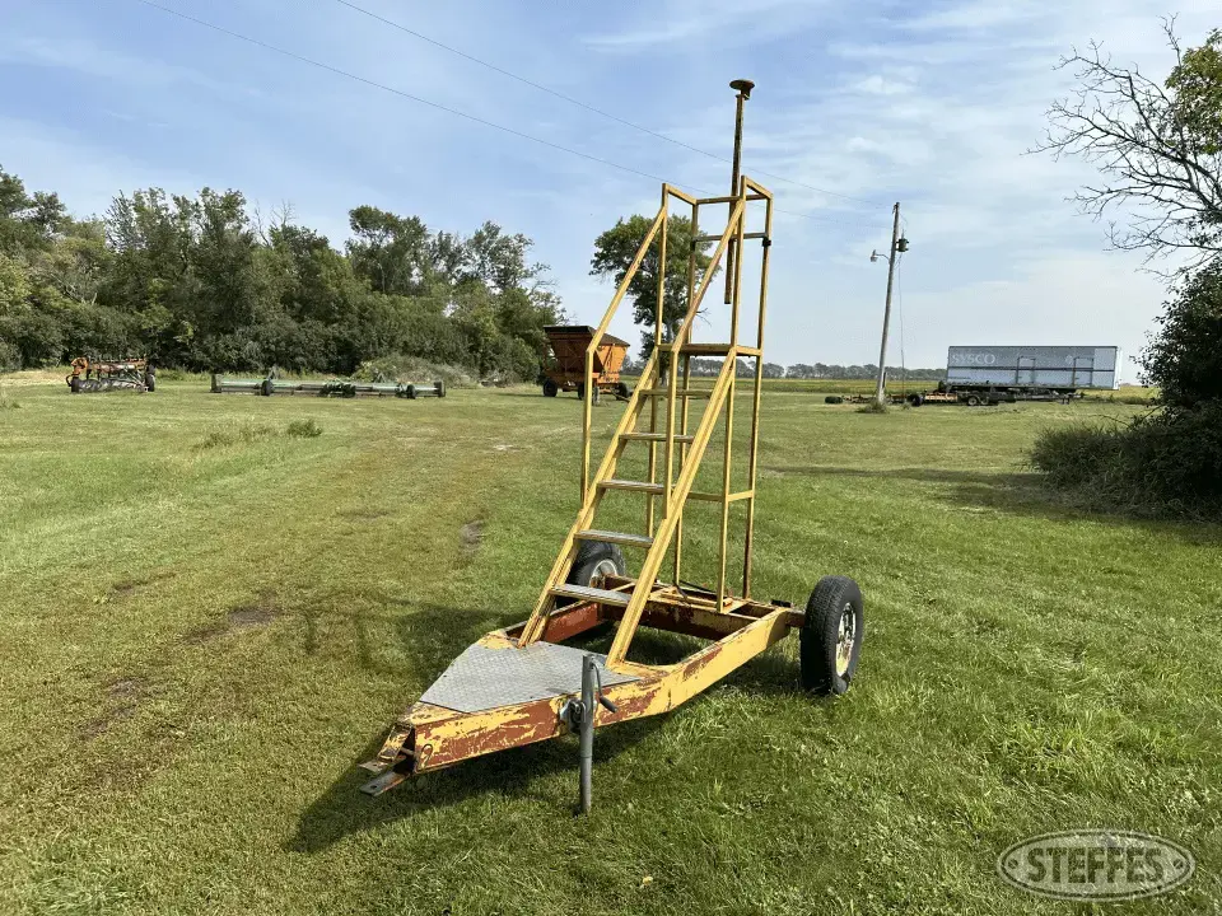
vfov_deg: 56.8
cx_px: 611
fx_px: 847
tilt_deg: -5.3
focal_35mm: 24
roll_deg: +0.1
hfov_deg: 71.6
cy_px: 458
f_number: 1.78
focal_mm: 6.86
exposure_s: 1/4545
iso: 80
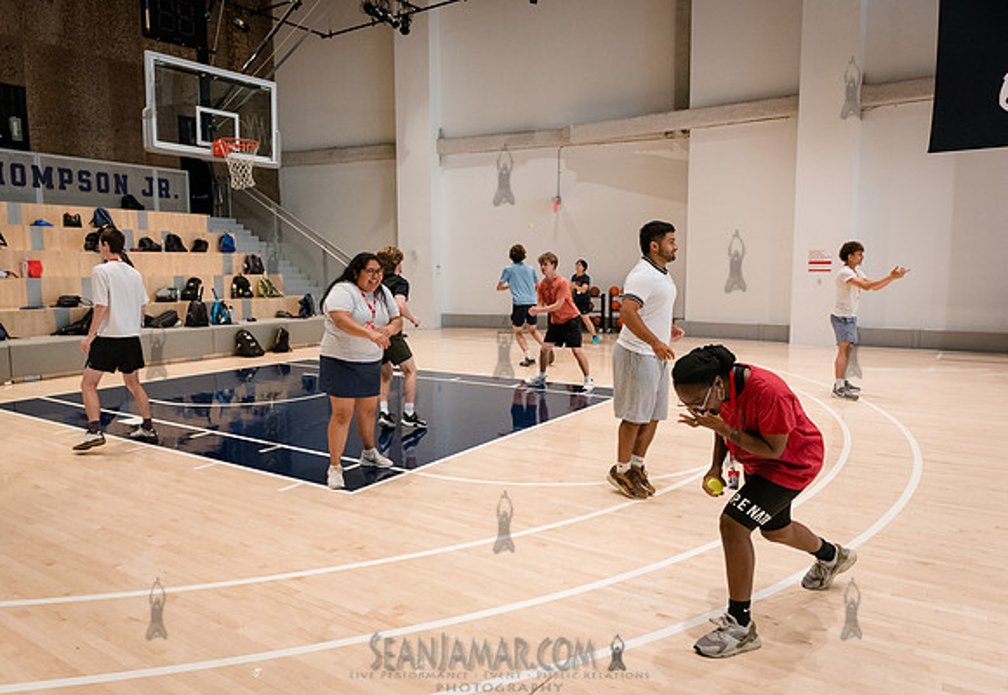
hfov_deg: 70.0
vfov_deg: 51.6
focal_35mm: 25
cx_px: 476
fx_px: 719
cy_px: 350
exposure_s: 1/400
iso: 5000
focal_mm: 24
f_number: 4.5
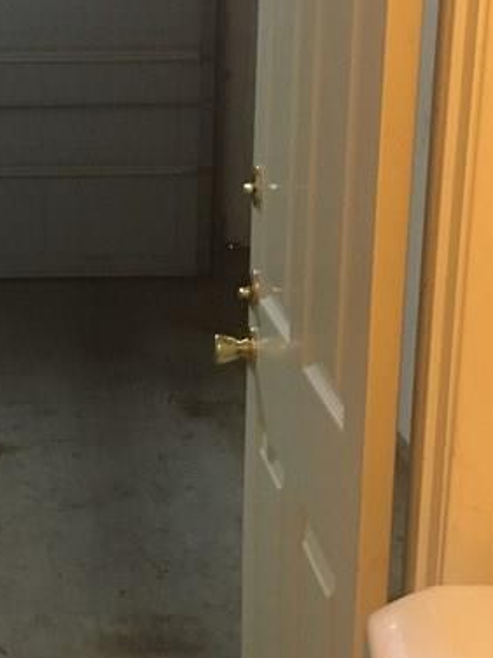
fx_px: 1500
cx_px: 30
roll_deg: +1.8
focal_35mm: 79
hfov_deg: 18.3
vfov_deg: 24.7
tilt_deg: -18.3
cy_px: 390
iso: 250
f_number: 2.2
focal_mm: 4.15
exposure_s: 1/15
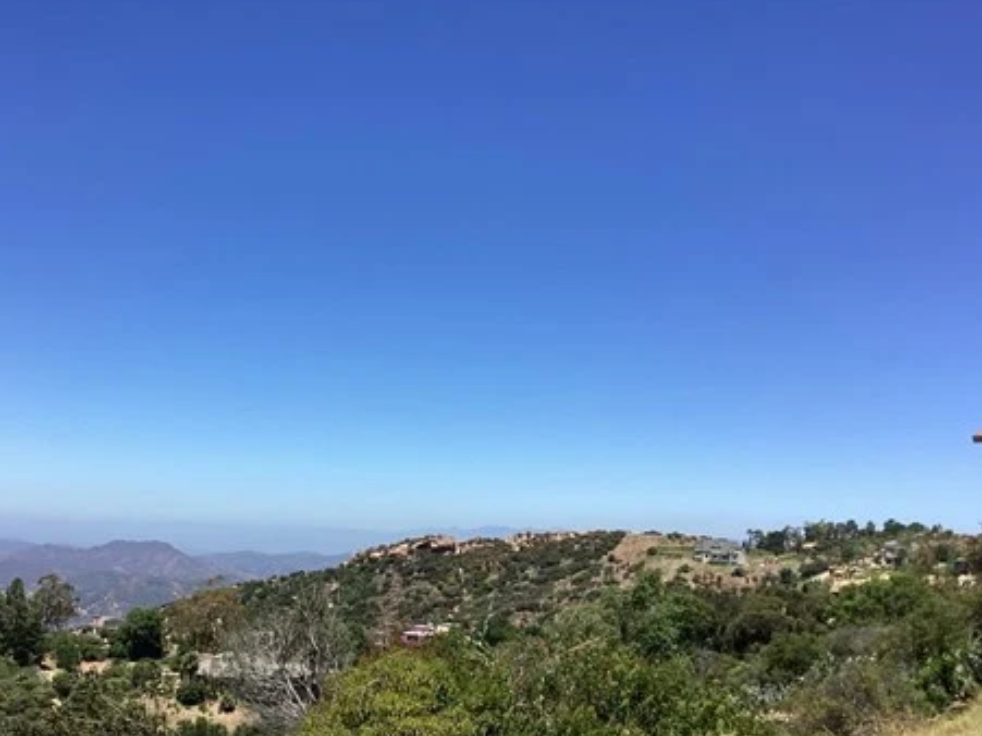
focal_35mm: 44
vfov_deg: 32.5
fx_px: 1248
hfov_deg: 42.7
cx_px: 383
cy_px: 507
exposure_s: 1/1538
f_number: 2.4
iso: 25
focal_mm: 3.3
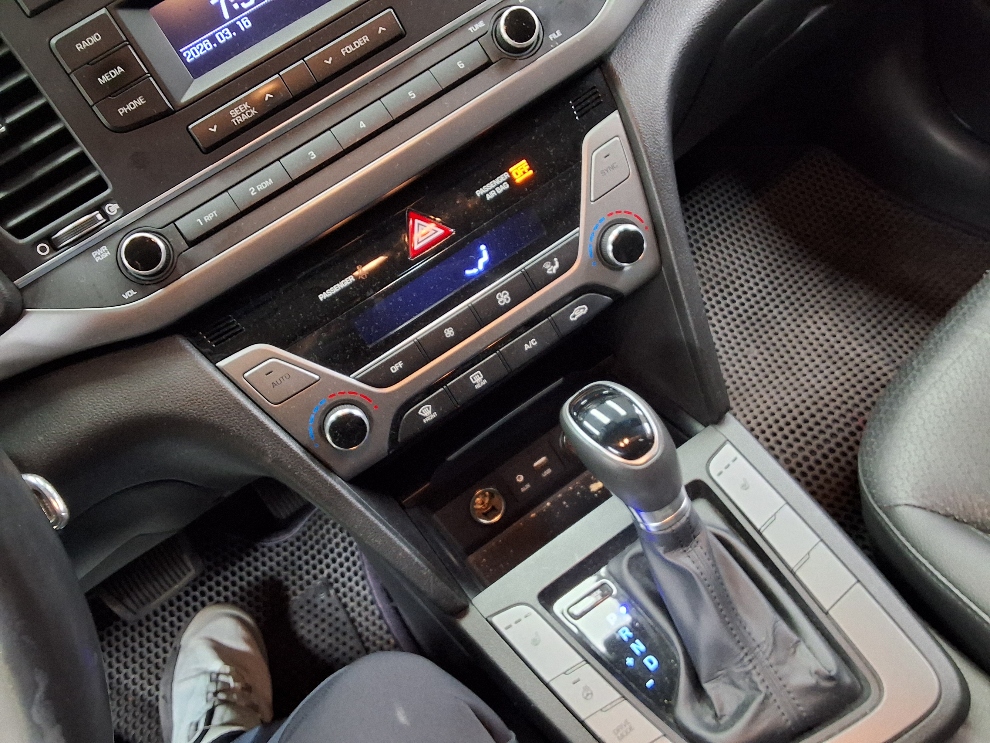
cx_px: 495
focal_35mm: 28
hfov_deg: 63.4
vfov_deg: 49.7
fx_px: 801
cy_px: 372
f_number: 1.9
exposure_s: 1/20
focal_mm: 2.91
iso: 500
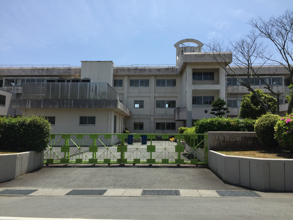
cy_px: 110
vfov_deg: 48.2
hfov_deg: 61.7
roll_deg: -0.9
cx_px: 146
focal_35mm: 29
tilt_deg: +0.3
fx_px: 245
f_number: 2.2
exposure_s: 1/2326
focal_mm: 4.15
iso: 32
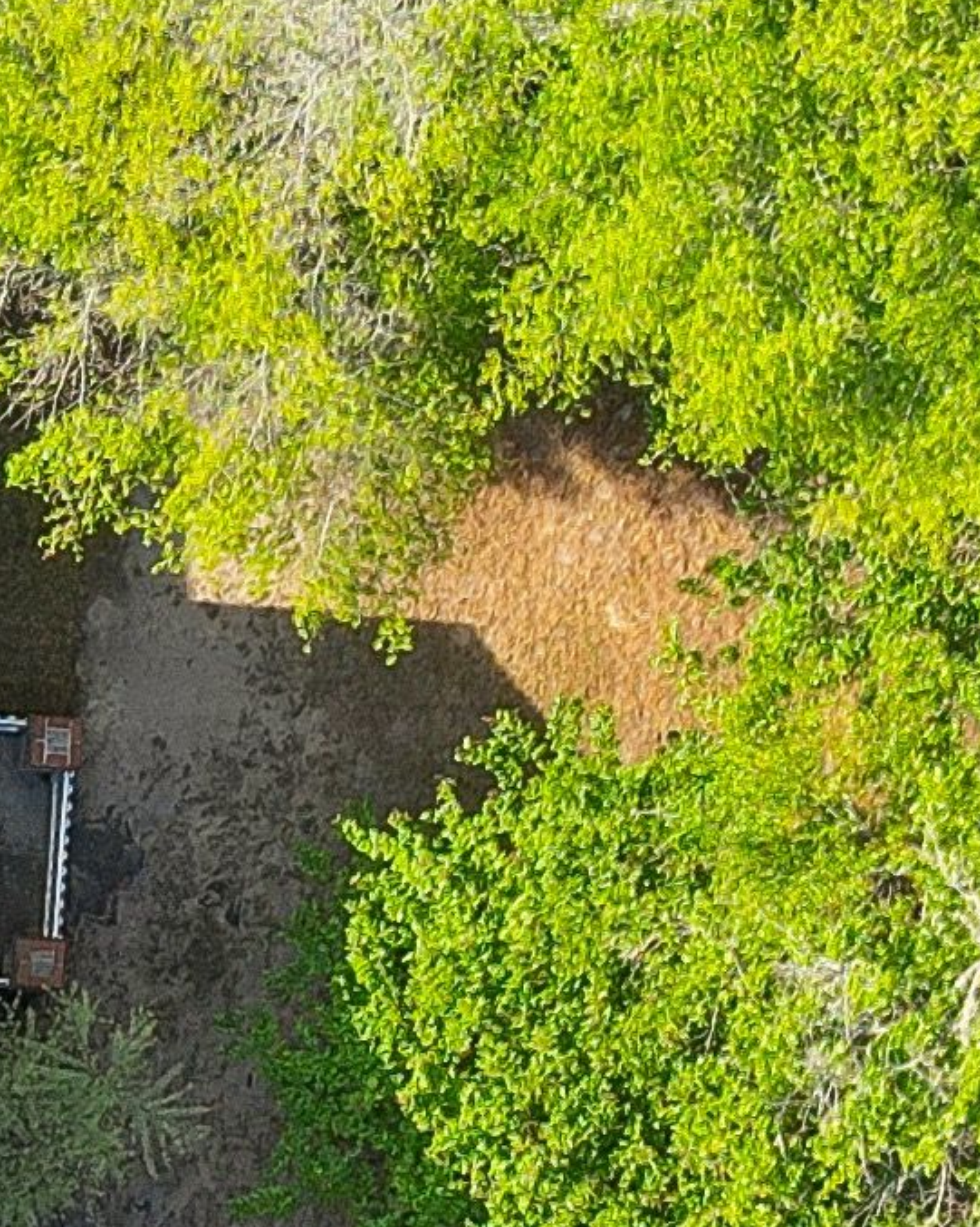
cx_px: -656
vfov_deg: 11.5
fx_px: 6059
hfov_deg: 8.9
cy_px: 1082
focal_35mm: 167
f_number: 2.8
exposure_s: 1/60
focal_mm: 8.38
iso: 100
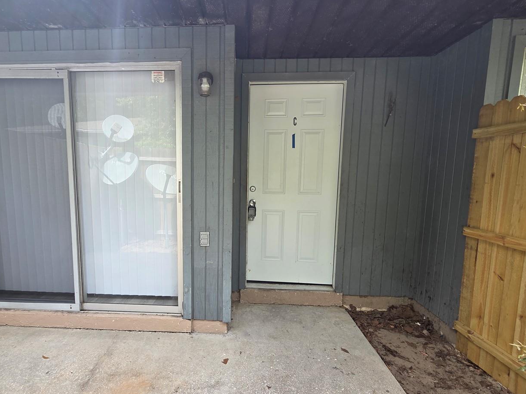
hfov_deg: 90.5
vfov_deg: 74.7
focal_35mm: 17
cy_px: 208
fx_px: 258
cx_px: 227
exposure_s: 1/173
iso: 50
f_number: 2.2
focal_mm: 2.2
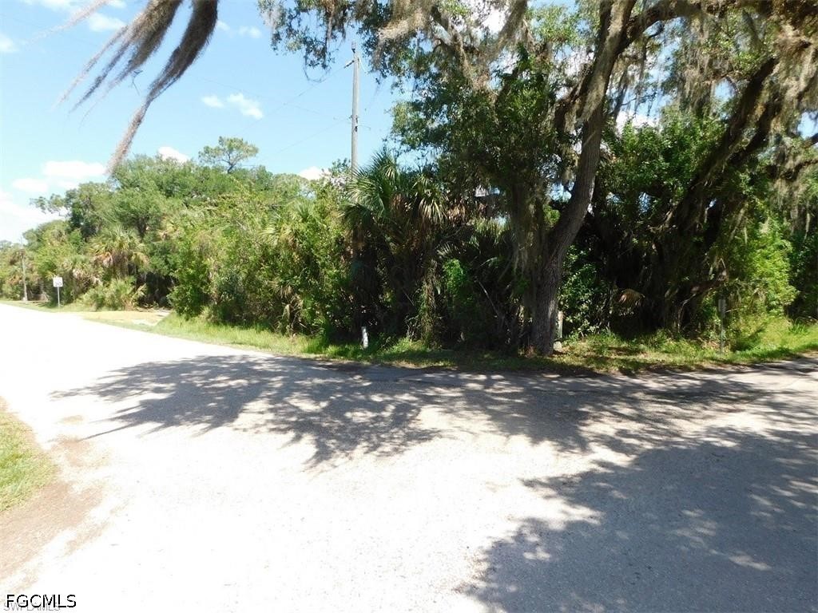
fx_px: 544
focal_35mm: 23
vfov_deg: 58.9
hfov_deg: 73.9
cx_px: 409
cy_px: 306
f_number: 3
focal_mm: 4
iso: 125
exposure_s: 1/640
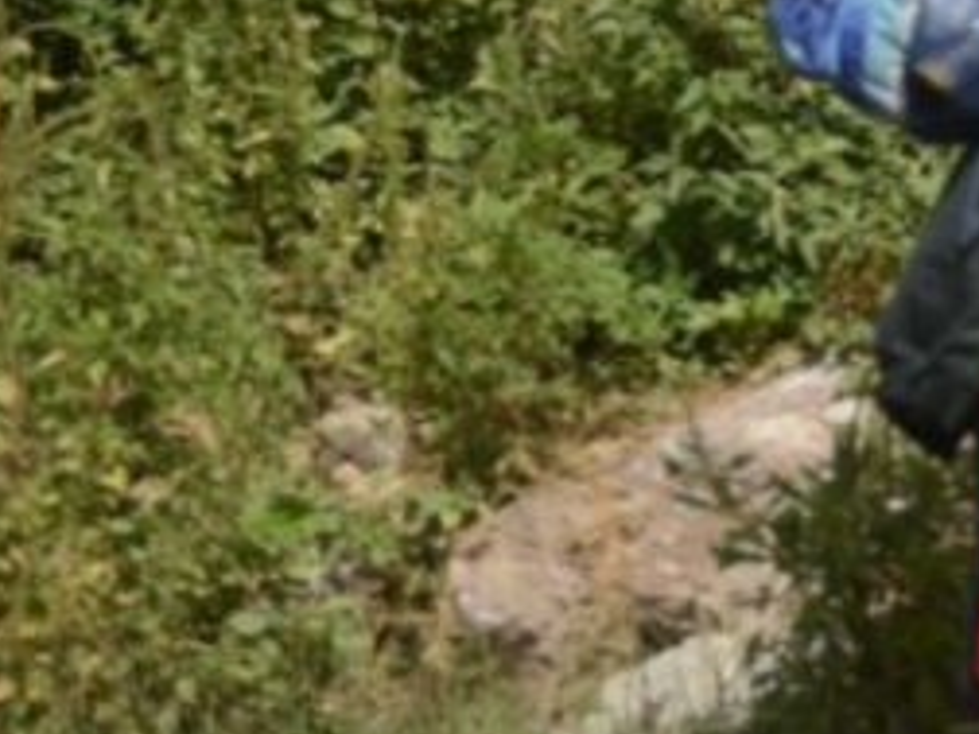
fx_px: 15018
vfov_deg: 2.8
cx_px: 1775
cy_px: -74
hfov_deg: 3.7
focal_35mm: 531
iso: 250
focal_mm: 145
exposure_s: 1/5000
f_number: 3.5
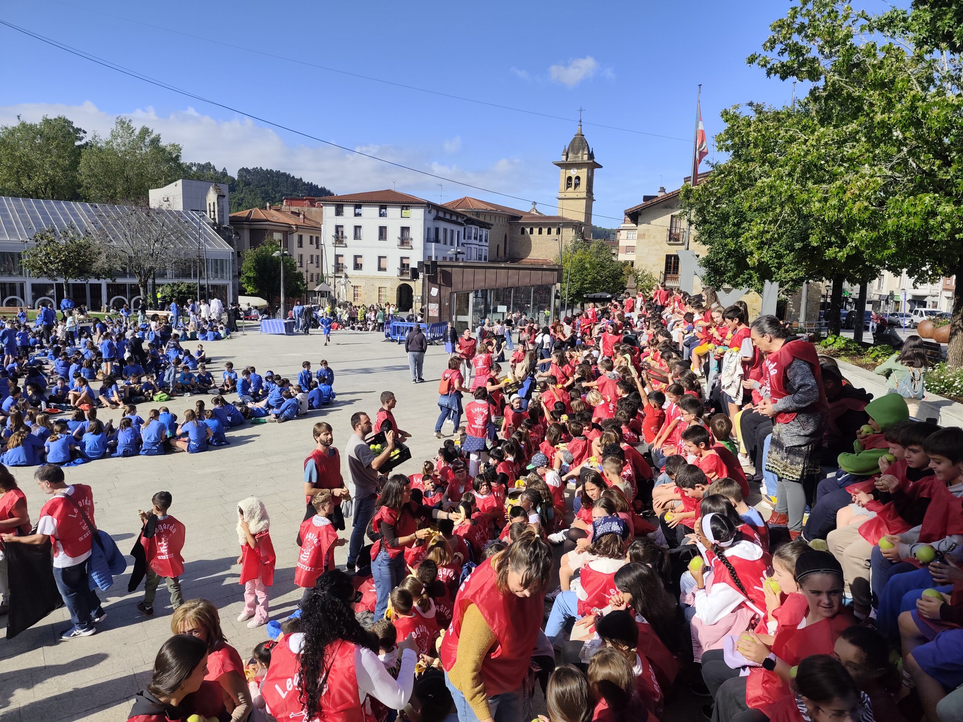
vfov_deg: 58.9
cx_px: 482
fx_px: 640
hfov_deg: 73.9
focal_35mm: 23
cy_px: 361
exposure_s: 1/1244
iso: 50
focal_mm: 6.19
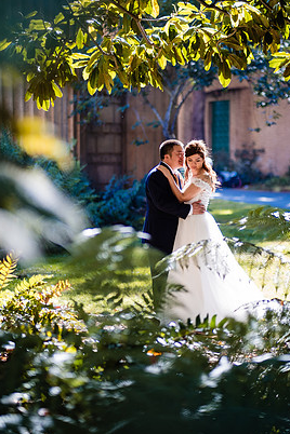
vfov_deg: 21.7
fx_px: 1136
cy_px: 206
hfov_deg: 14.6
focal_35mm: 94
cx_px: 139
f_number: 1.2
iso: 160
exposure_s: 1/800
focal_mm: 56
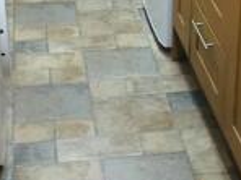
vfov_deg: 12.7
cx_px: 159
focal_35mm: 114
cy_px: -38
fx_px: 794
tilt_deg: -21.3
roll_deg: -0.9
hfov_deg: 17.2
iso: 80
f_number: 2.2
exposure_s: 1/33
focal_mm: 4.15
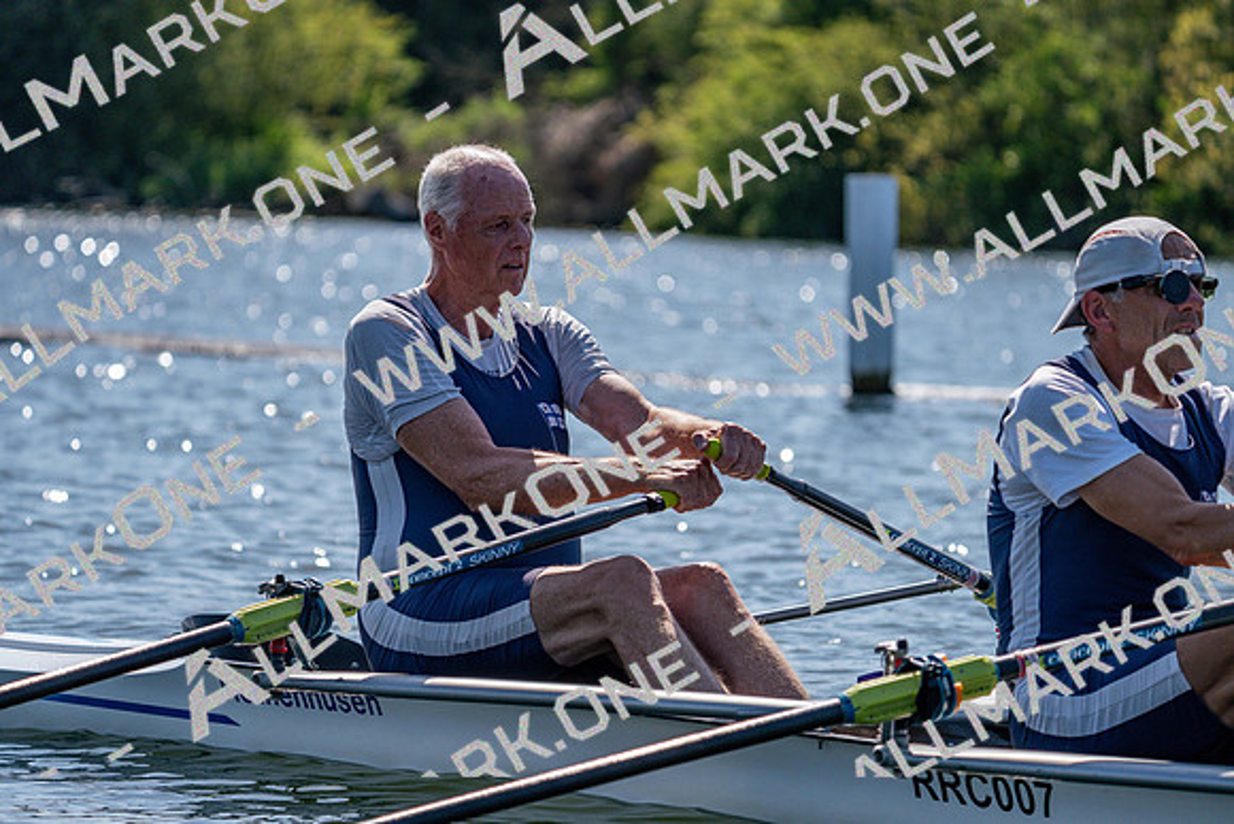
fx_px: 7234
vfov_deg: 6.5
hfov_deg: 9.8
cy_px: 412
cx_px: 617
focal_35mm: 211
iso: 200
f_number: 5.6
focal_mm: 211
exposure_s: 1/2000
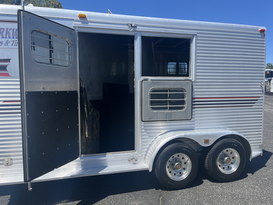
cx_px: 136
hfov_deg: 67.3
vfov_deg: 53.1
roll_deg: +0.1
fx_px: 205
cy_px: 102
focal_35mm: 26
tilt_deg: -3.4
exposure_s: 1/2899
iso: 50
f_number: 1.6
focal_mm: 5.1
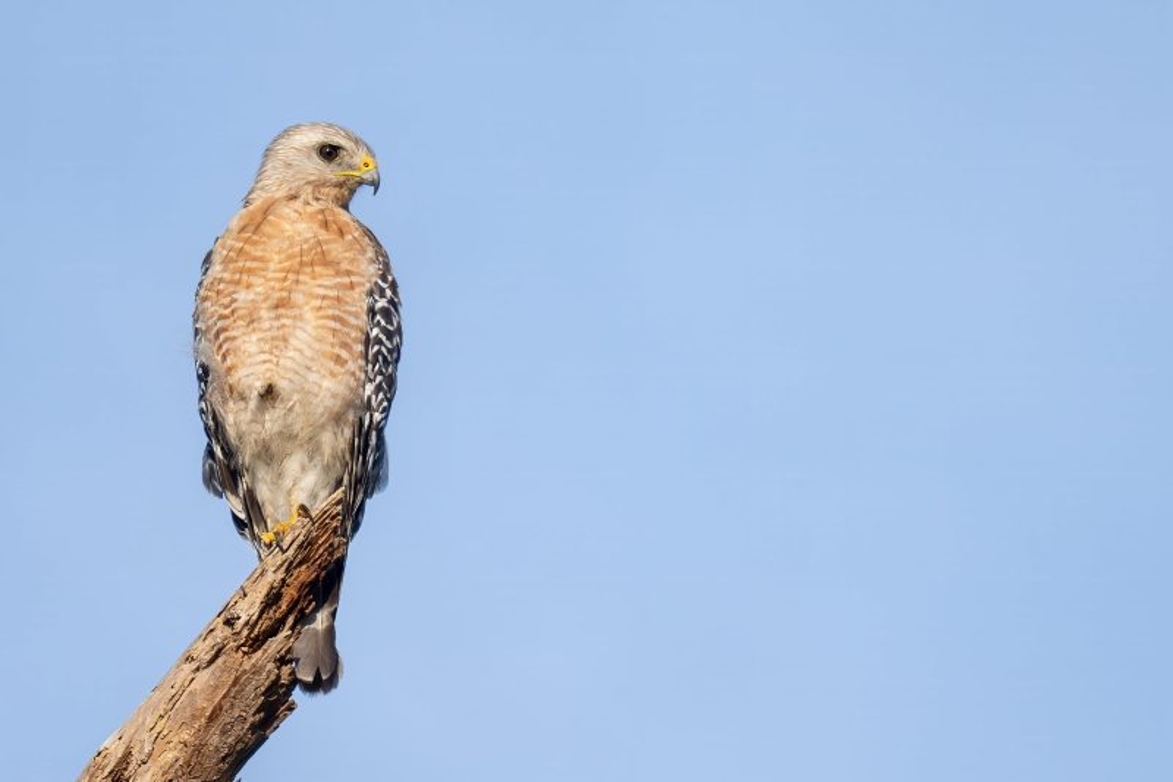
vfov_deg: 1.1
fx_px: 39089
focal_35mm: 1200
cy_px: 391
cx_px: 586
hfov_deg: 1.7
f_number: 9
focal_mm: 800
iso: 1600
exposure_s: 1/1600
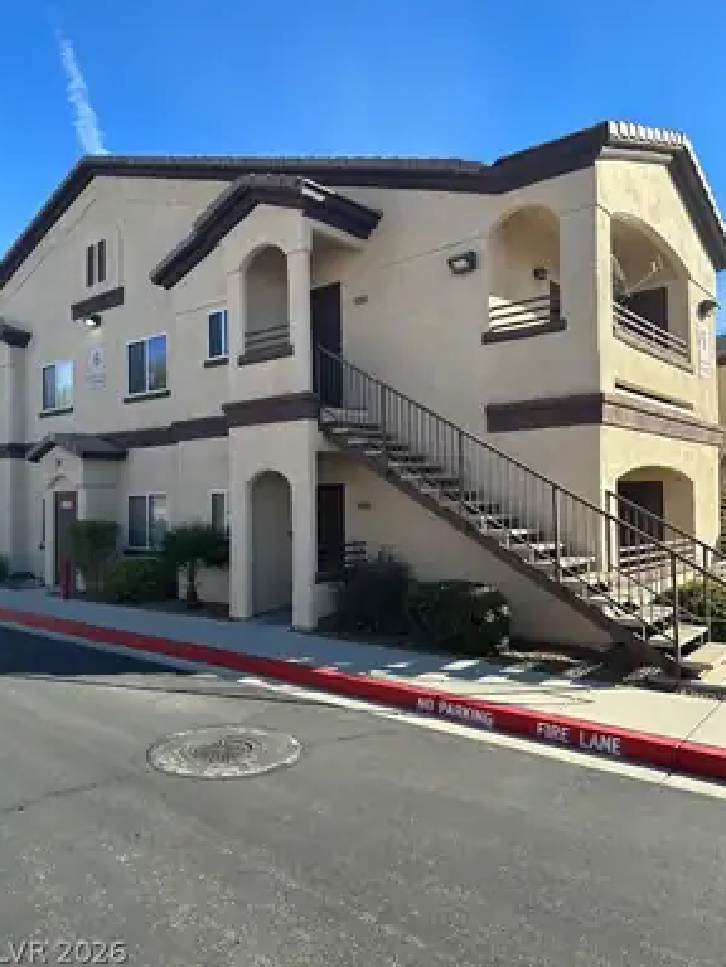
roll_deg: -0.3
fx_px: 699
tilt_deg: +1.5
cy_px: 471
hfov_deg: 54.9
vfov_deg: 69.4
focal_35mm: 25
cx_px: 363
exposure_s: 1/2028
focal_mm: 6.86
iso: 80
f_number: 1.78
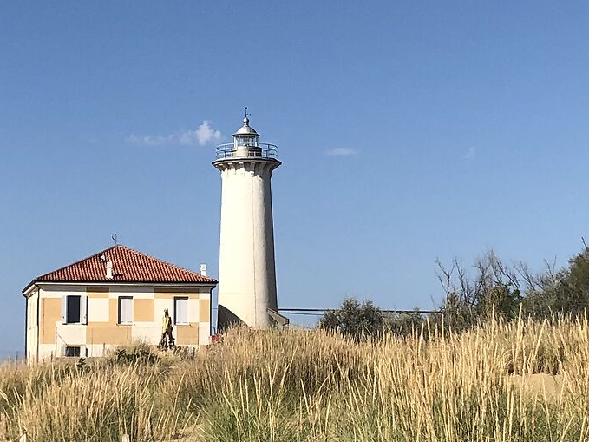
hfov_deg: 19.8
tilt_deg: +7.5
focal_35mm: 99
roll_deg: +0.1
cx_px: 205
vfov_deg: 14.9
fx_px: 1684
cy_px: 158
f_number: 1.8
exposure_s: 1/3205
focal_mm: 3.99
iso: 25
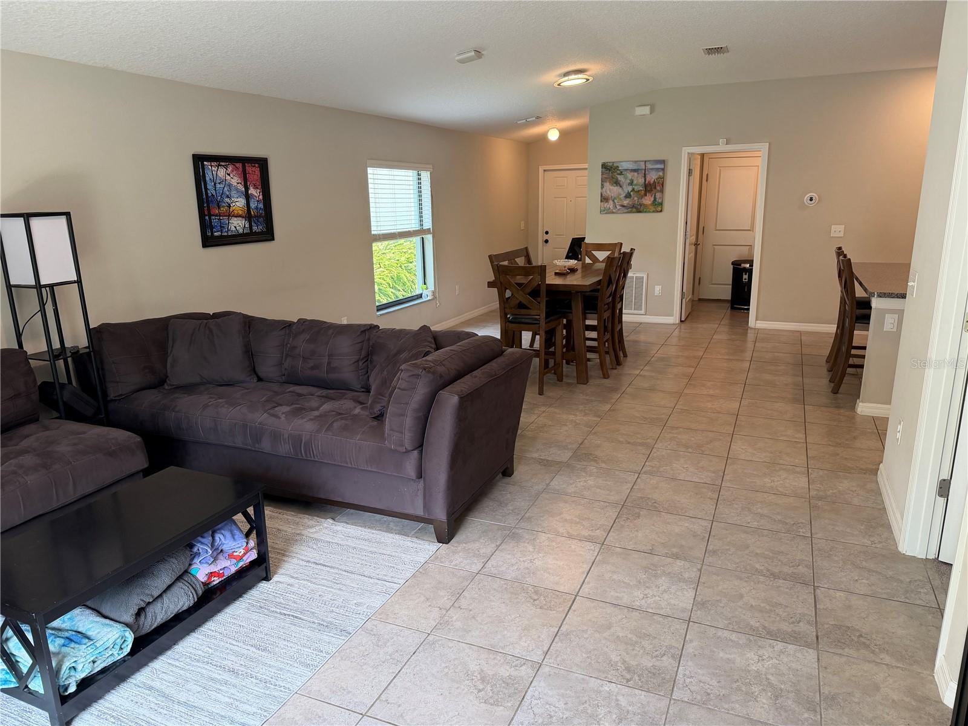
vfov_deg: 56.8
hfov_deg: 71.6
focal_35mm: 24
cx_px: 484
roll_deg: +1.6
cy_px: 363
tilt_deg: -14.4
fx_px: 671
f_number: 1.78
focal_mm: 6.76
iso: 200
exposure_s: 1/143
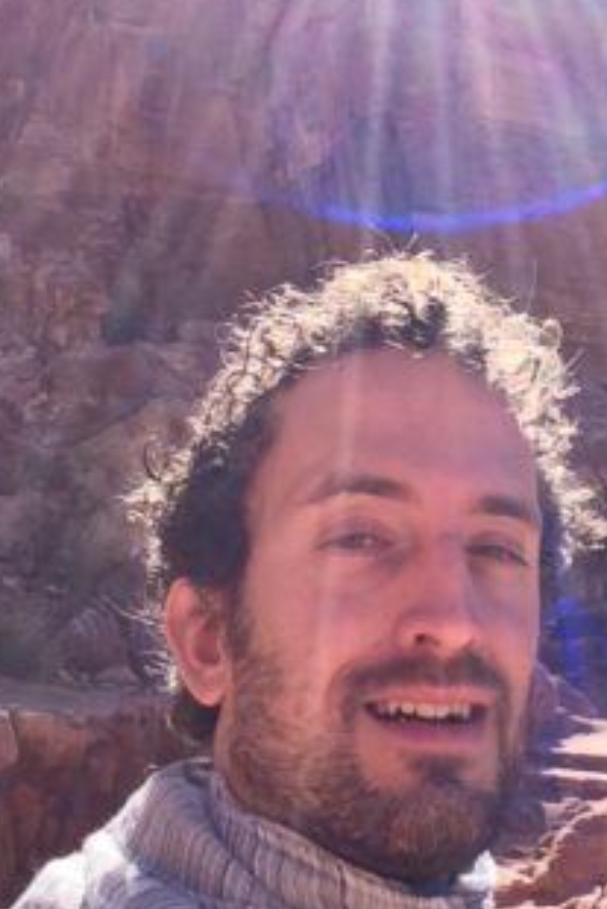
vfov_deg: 33.6
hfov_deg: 22.6
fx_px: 1490
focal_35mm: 59
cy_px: 292
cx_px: 519
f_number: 2.4
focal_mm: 2.15
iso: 50
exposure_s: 1/745
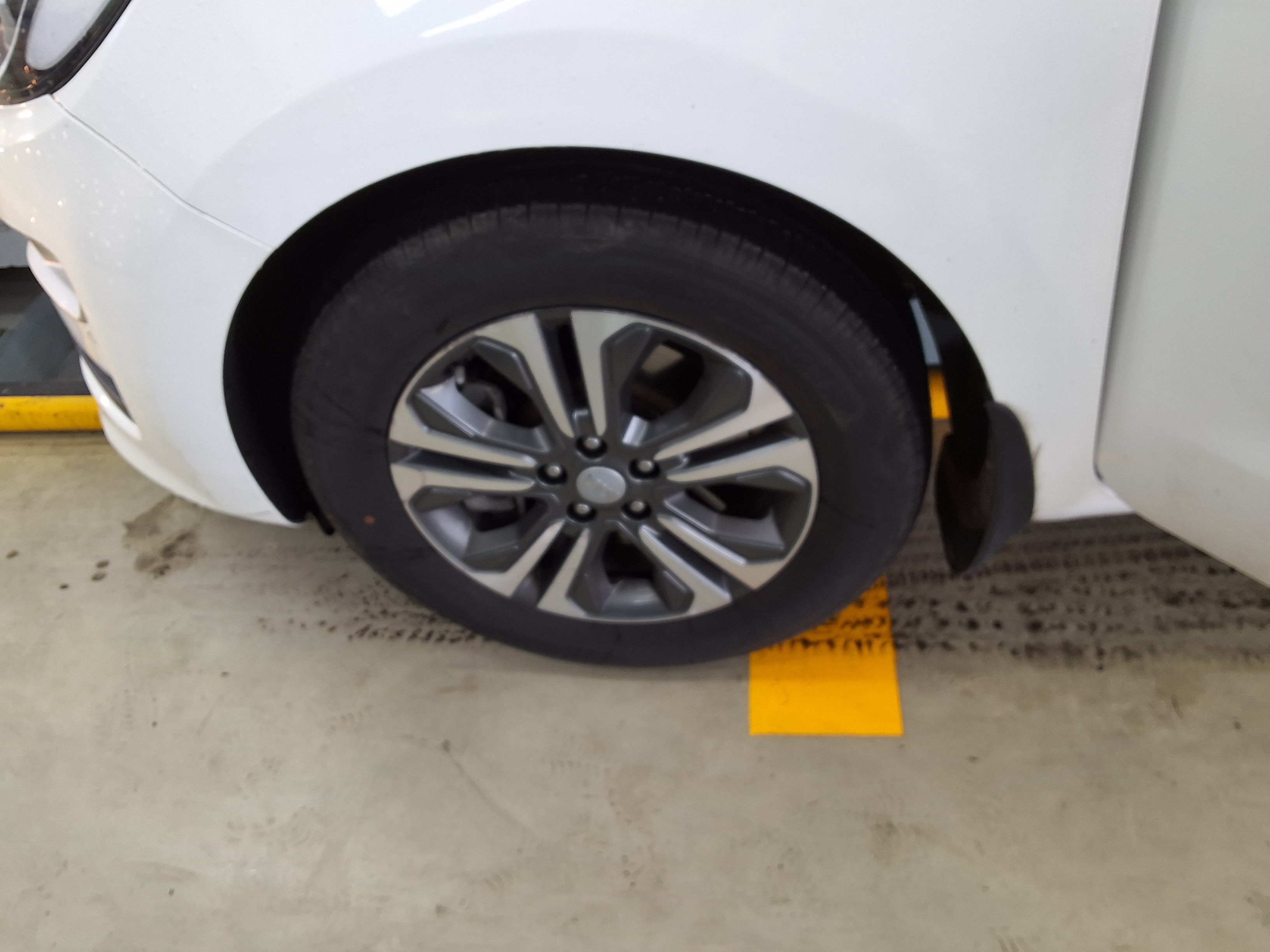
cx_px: 635
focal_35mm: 28
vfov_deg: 49.7
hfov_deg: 63.4
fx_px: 1027
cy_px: 476
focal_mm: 2.91
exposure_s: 1/60
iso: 50
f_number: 1.9
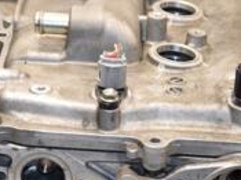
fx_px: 1308
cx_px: 110
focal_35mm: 188
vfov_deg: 7.9
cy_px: 164
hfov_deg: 10.5
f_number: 5
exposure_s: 1/200
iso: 800
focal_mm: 38
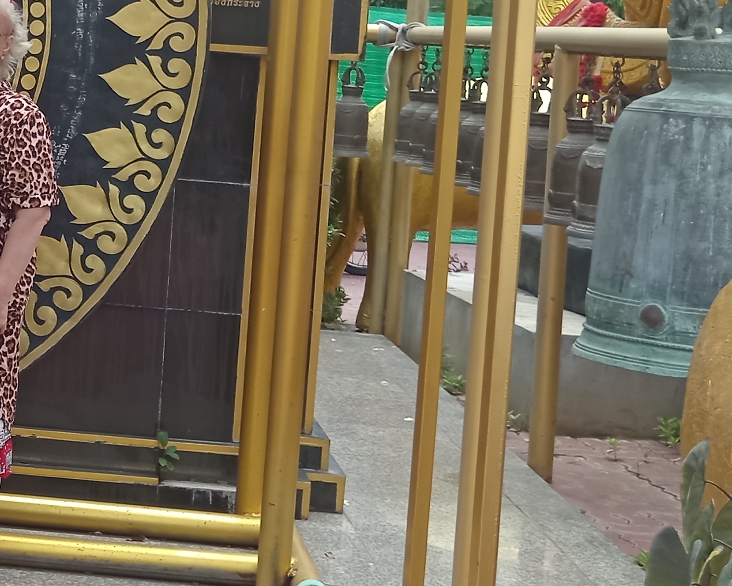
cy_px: 96
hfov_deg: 19.4
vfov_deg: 16.6
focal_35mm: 92
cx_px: -182
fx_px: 1993
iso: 101
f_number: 1.9
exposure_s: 1/474
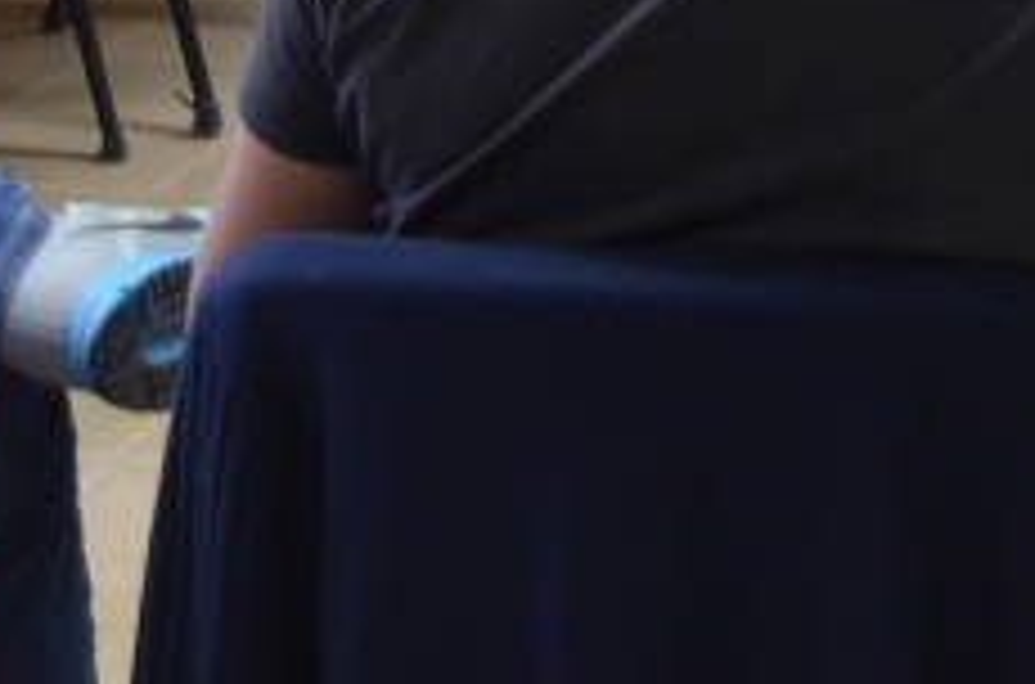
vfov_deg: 7.4
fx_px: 4989
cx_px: 1521
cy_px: -810
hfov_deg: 11.4
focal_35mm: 174
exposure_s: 1/25
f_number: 5.6
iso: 500
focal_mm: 26
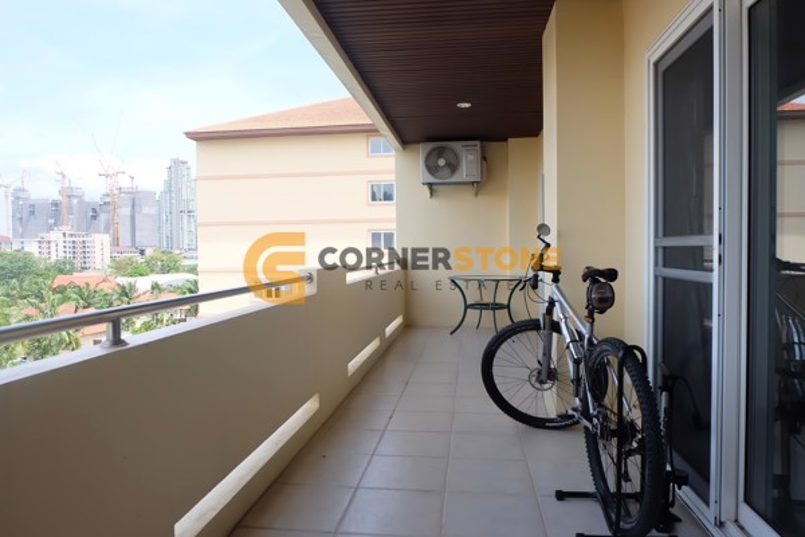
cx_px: 402
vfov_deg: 53.1
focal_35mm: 24
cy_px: 268
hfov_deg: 73.7
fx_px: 537
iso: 400
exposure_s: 1/420
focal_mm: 16
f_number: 5.6
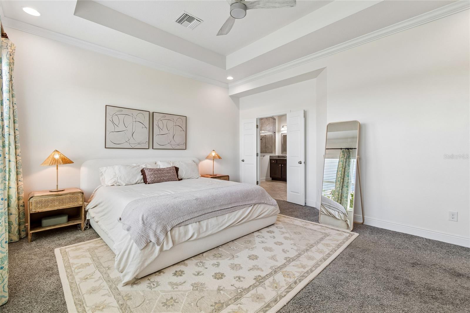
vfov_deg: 77.3
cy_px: 156
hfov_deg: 100.4
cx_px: 235
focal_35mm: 15
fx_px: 196
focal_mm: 10
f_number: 7.1
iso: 100
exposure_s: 1/10
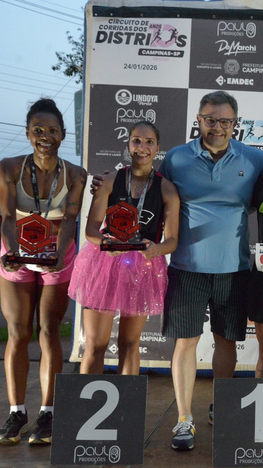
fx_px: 669
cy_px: 247
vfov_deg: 38.5
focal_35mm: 54
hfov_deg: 20.8
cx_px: 313
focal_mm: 32
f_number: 6.3
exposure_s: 1/320
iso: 6400
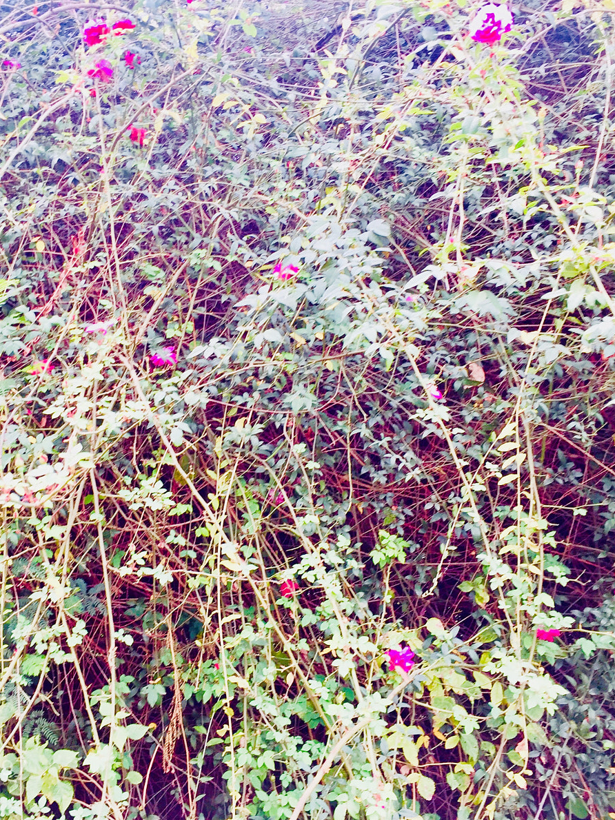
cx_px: 218
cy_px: 409
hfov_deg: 36.5
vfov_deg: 47.9
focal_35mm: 39
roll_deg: +0.5
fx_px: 924
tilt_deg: +14.3
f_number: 2.2
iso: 32
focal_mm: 4.15
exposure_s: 1/100
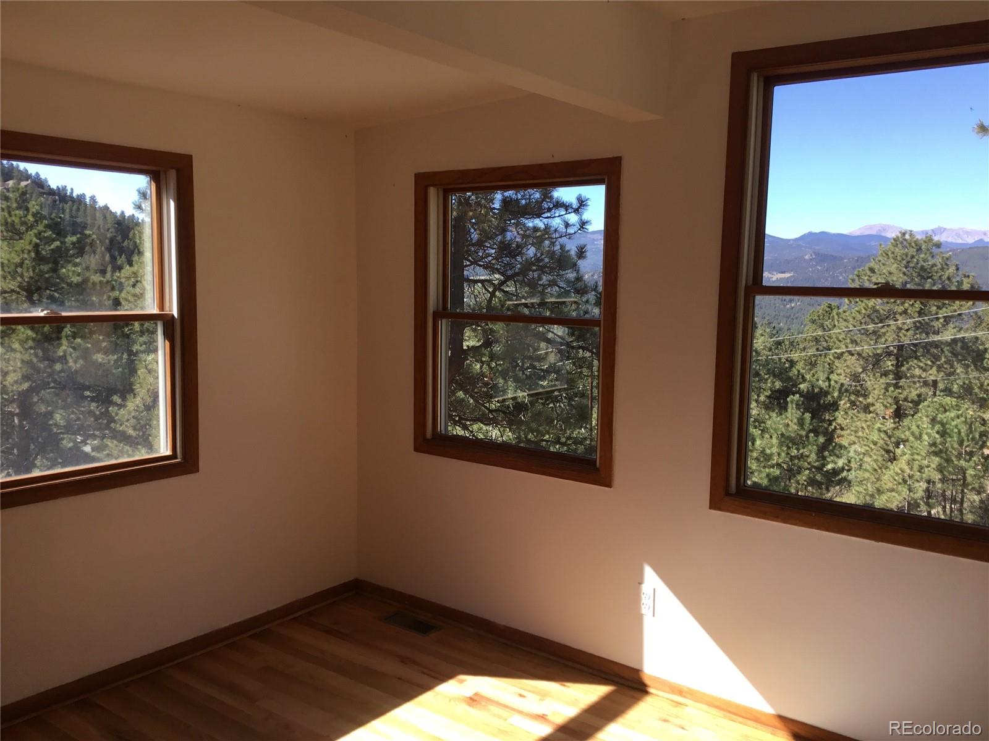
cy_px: 370
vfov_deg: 45.4
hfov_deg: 58.4
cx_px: 494
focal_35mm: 31
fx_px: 886
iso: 25
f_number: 2.4
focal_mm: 3.3
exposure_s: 1/272
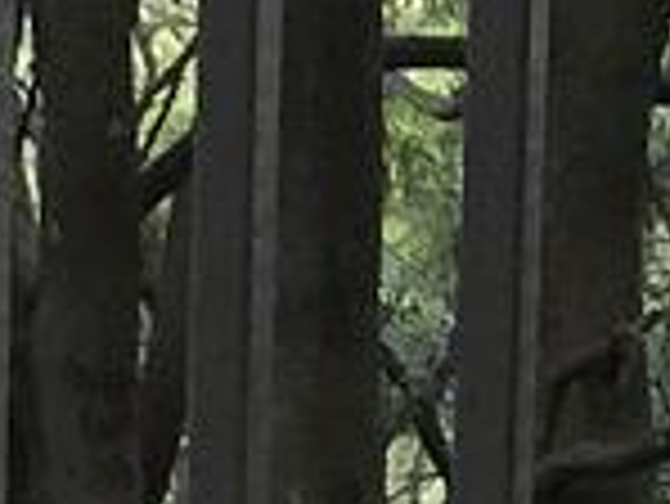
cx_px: 778
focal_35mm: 121
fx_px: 2344
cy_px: -151
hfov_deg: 15.7
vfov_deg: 11.9
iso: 64
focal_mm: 4.15
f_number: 2.2
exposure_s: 1/33
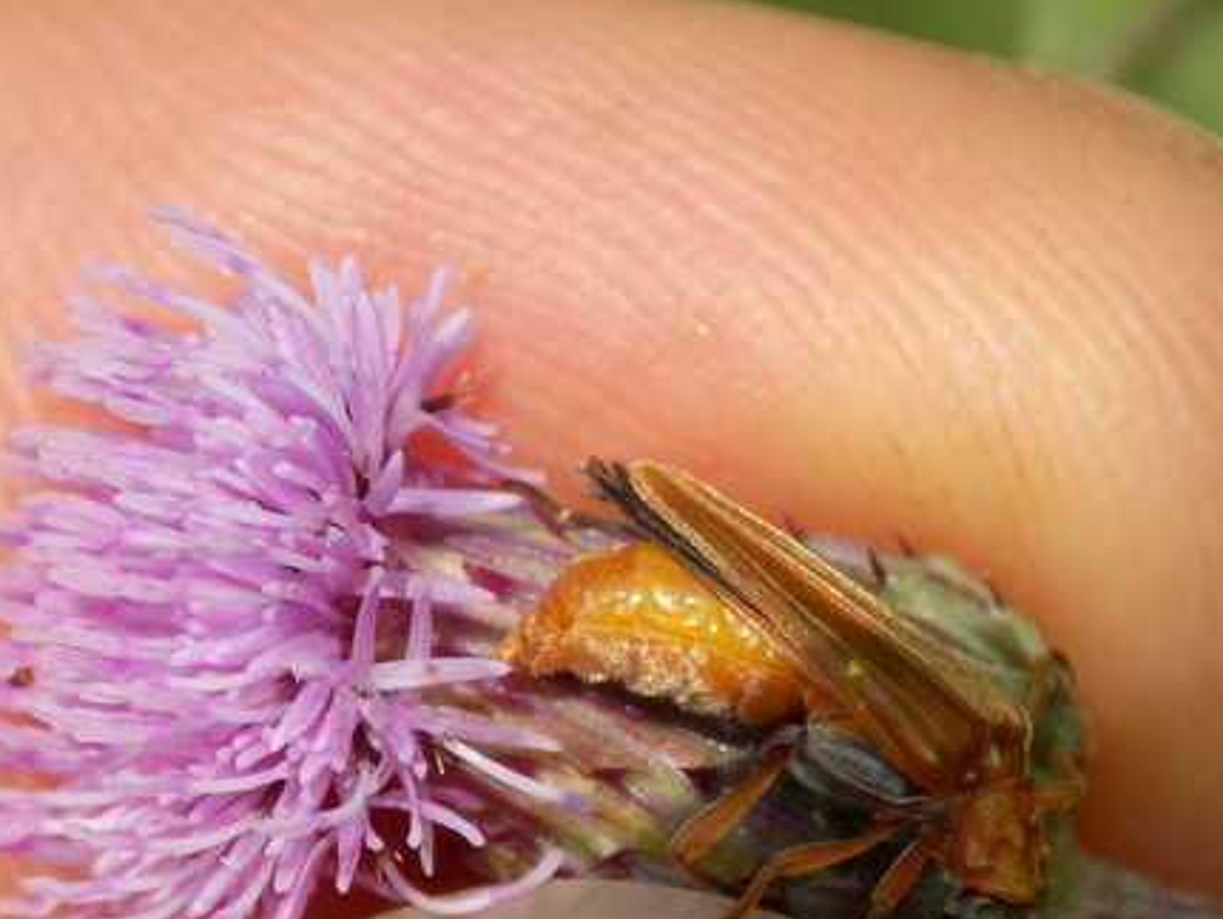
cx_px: 747
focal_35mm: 234
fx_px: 8272
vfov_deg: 6.4
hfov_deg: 8.5
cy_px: 706
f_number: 4.8
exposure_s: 1/400
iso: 80
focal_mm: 20.9
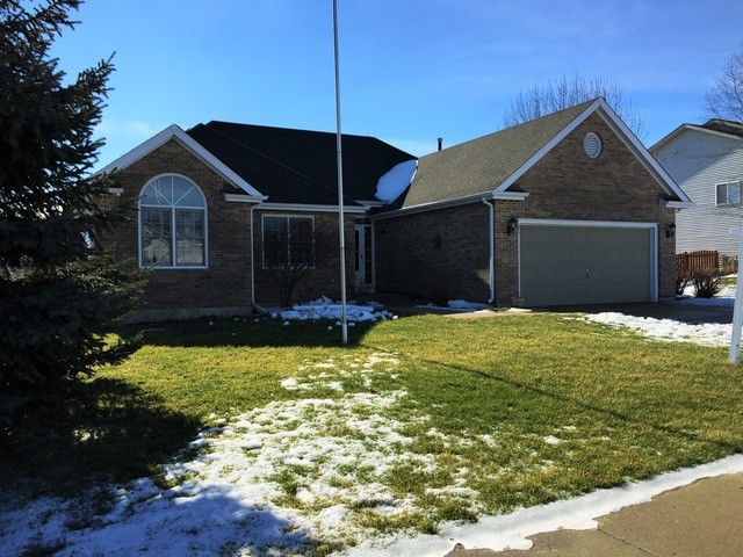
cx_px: 372
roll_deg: +1.5
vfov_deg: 48.2
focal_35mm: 29
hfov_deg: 61.7
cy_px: 278
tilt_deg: +0.2
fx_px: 622
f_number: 2.2
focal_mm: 4.15
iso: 32
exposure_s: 1/2326
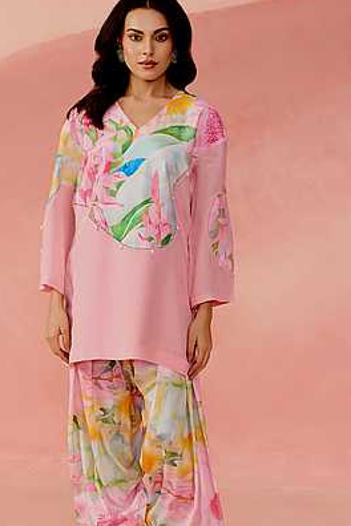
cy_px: 314
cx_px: 144
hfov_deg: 22.2
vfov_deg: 32.8
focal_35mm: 61
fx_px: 892
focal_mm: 46
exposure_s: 1/160
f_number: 3.5
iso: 250
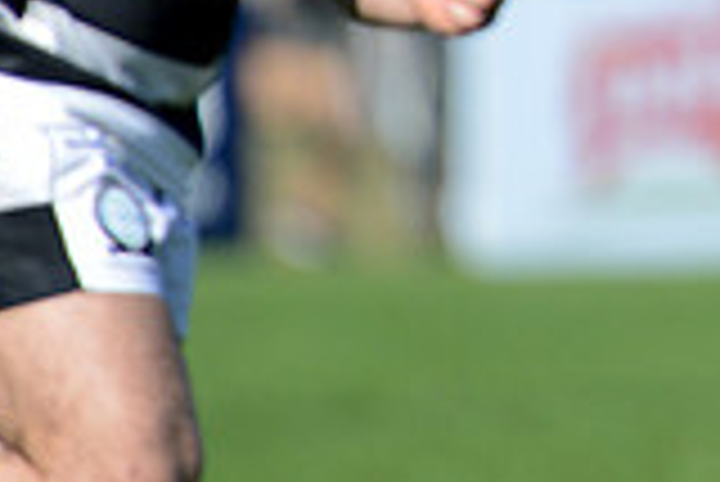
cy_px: -385
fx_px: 19577
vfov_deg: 1.4
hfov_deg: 2.1
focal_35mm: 978
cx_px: 1210
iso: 320
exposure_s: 1/1600
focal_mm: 270
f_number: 4
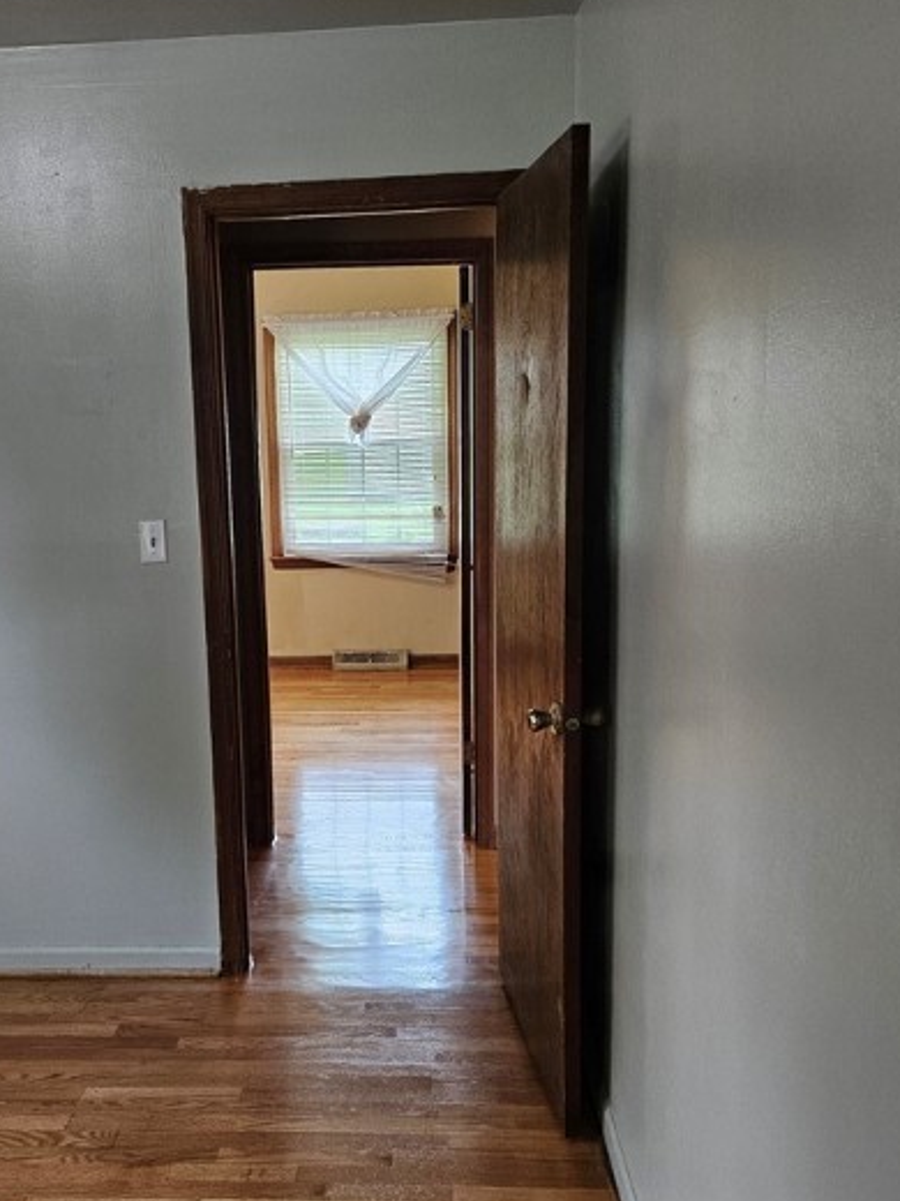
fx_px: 1179
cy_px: 667
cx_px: 344
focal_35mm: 34
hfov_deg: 41.5
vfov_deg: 53.8
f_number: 1.8
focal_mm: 5.4
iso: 320
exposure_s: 1/120
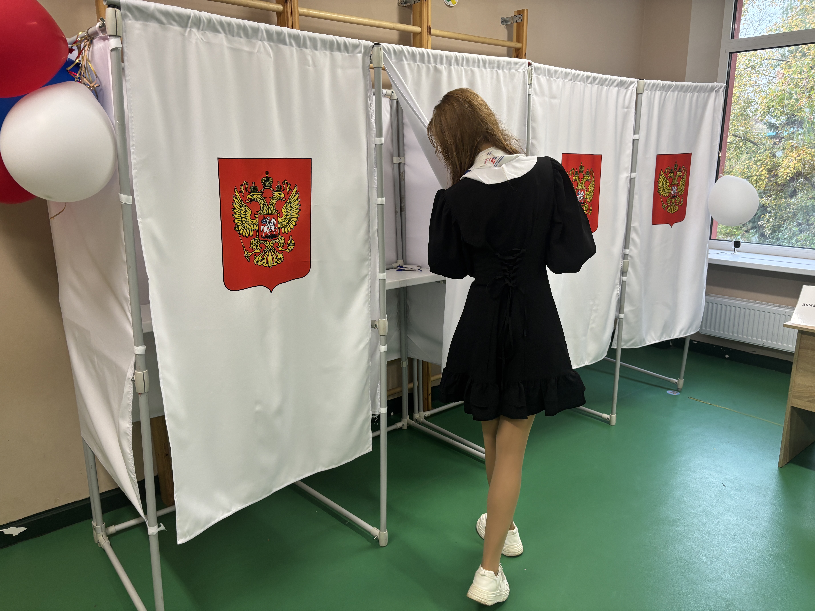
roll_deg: +0.5
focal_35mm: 26
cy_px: 306
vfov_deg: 53.1
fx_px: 612
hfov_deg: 67.3
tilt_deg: -12.2
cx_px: 408
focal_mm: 5.96
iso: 80
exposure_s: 1/100
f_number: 1.6
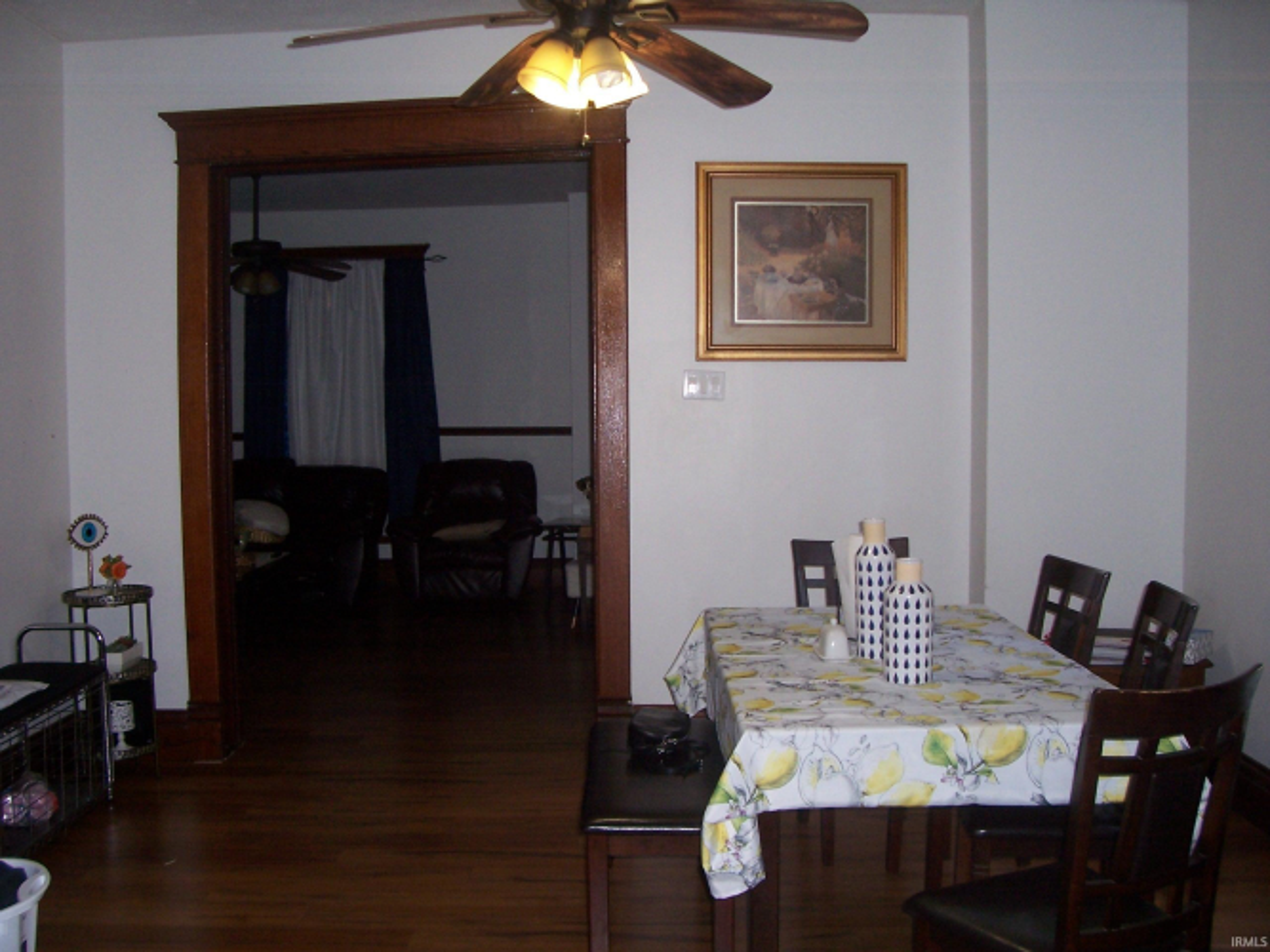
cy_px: 476
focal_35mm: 34
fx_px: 1247
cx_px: 635
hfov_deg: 54.0
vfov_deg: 41.8
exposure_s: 1/60
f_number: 2.7
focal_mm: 5.6
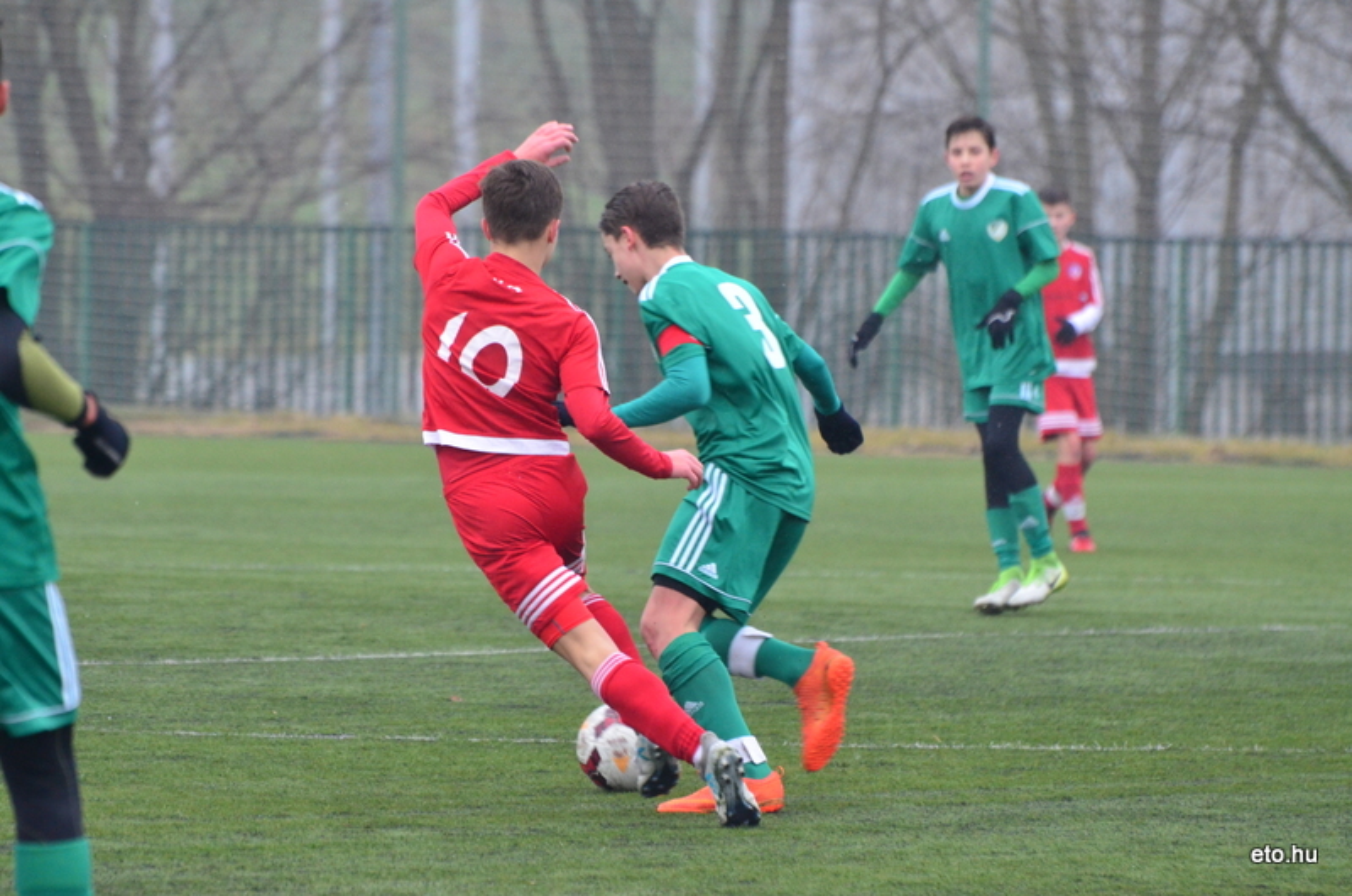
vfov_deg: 3.8
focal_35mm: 360
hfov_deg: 5.7
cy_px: 448
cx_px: 676
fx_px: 13493
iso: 1600
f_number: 6.3
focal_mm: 240
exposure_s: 1/640
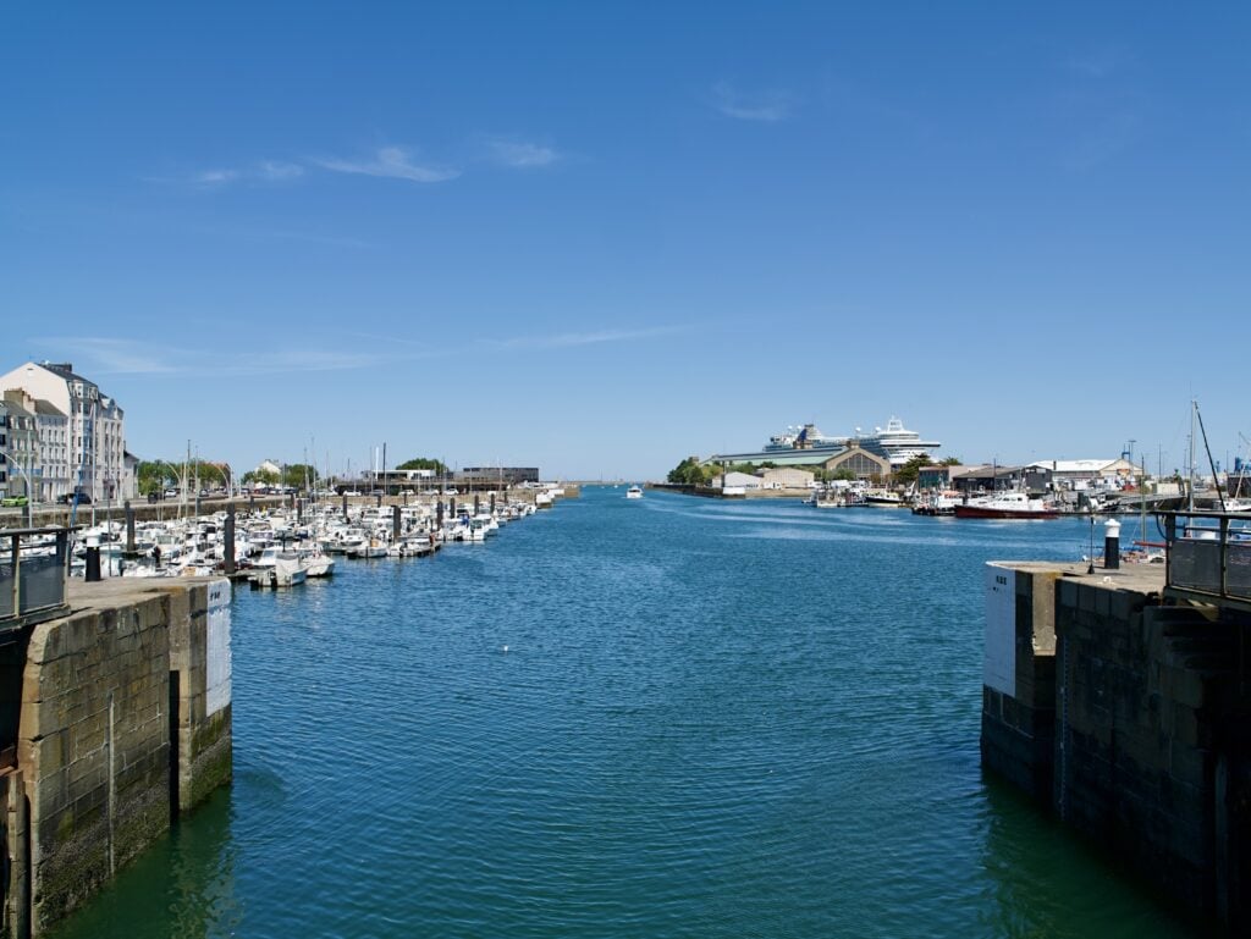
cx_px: 626
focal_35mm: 32
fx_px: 1157
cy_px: 470
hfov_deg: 56.8
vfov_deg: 44.2
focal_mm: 16
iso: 100
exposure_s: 1/400
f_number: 6.3
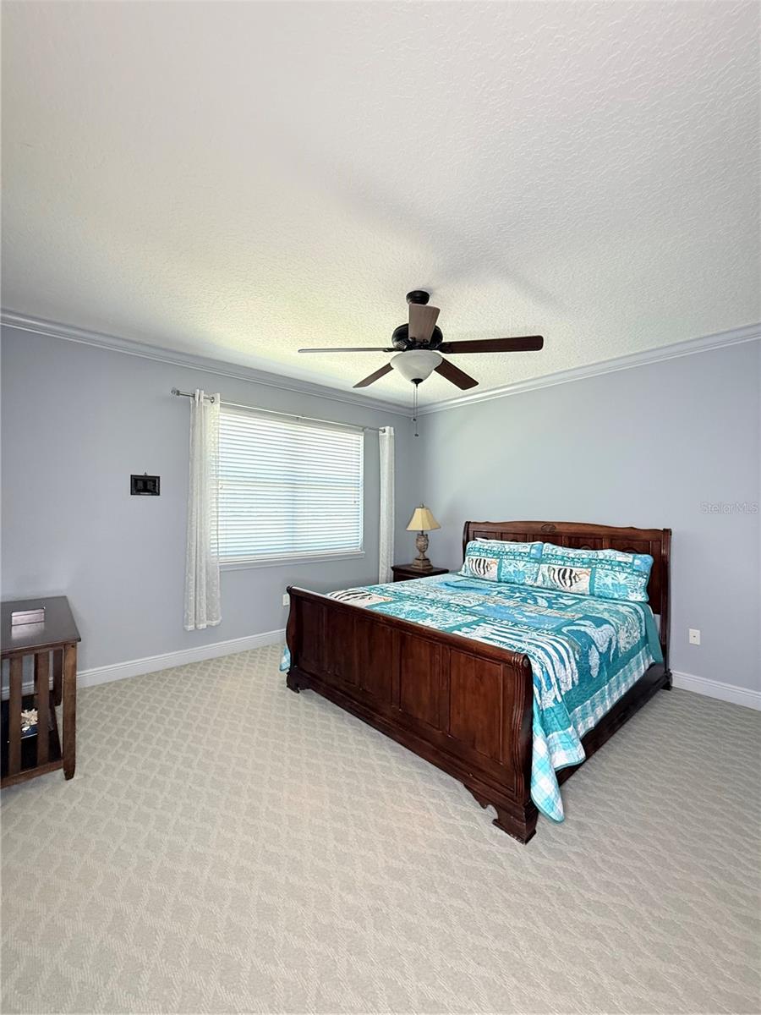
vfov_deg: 102.1
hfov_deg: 85.7
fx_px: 410
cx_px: 380
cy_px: 508
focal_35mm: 14
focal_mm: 2.22
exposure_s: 1/60
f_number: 2.2
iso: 400
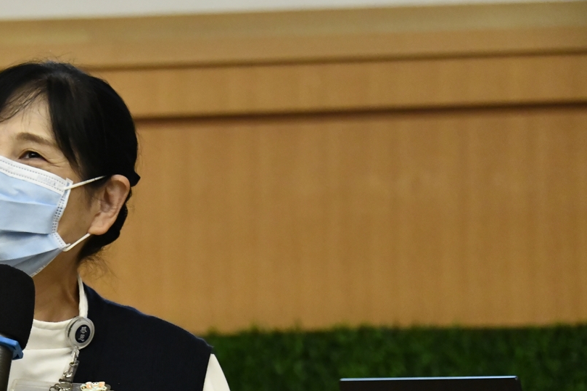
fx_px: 2967
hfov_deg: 11.2
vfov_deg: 7.5
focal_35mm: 182
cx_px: 9
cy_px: 339
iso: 6400
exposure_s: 1/100
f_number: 5.3
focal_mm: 92
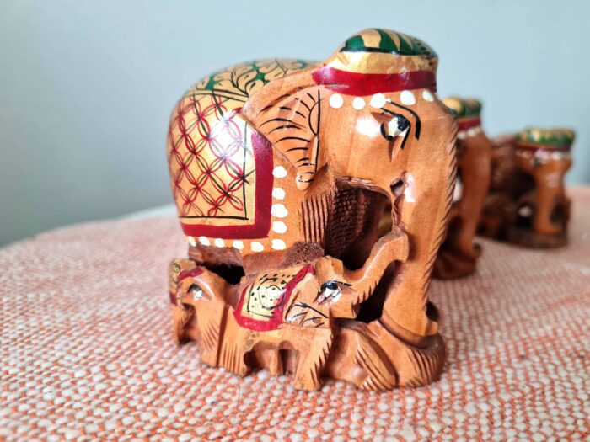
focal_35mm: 26
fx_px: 443
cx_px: 295
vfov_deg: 53.1
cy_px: 221
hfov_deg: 67.3
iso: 200
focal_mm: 5.4
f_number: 1.8
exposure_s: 1/40
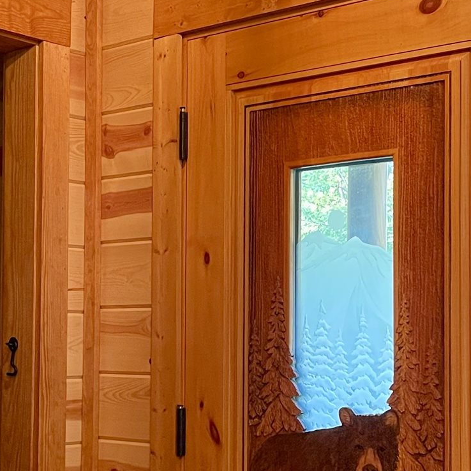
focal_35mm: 69
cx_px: 215
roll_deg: +0.4
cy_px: 278
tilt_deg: +2.5
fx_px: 1062
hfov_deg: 25.0
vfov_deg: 25.0
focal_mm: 5.1
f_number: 1.6
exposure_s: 1/60
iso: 500
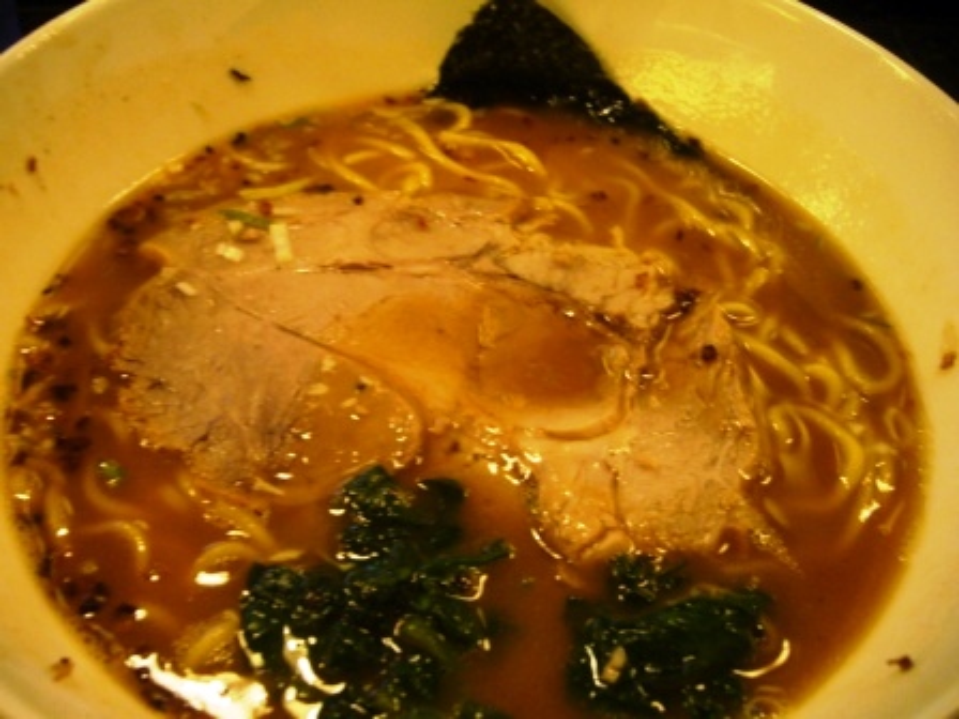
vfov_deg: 40.7
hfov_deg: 52.6
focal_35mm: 35
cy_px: 360
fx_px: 970
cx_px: 480
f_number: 2.8
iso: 200
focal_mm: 5.8
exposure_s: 1/8
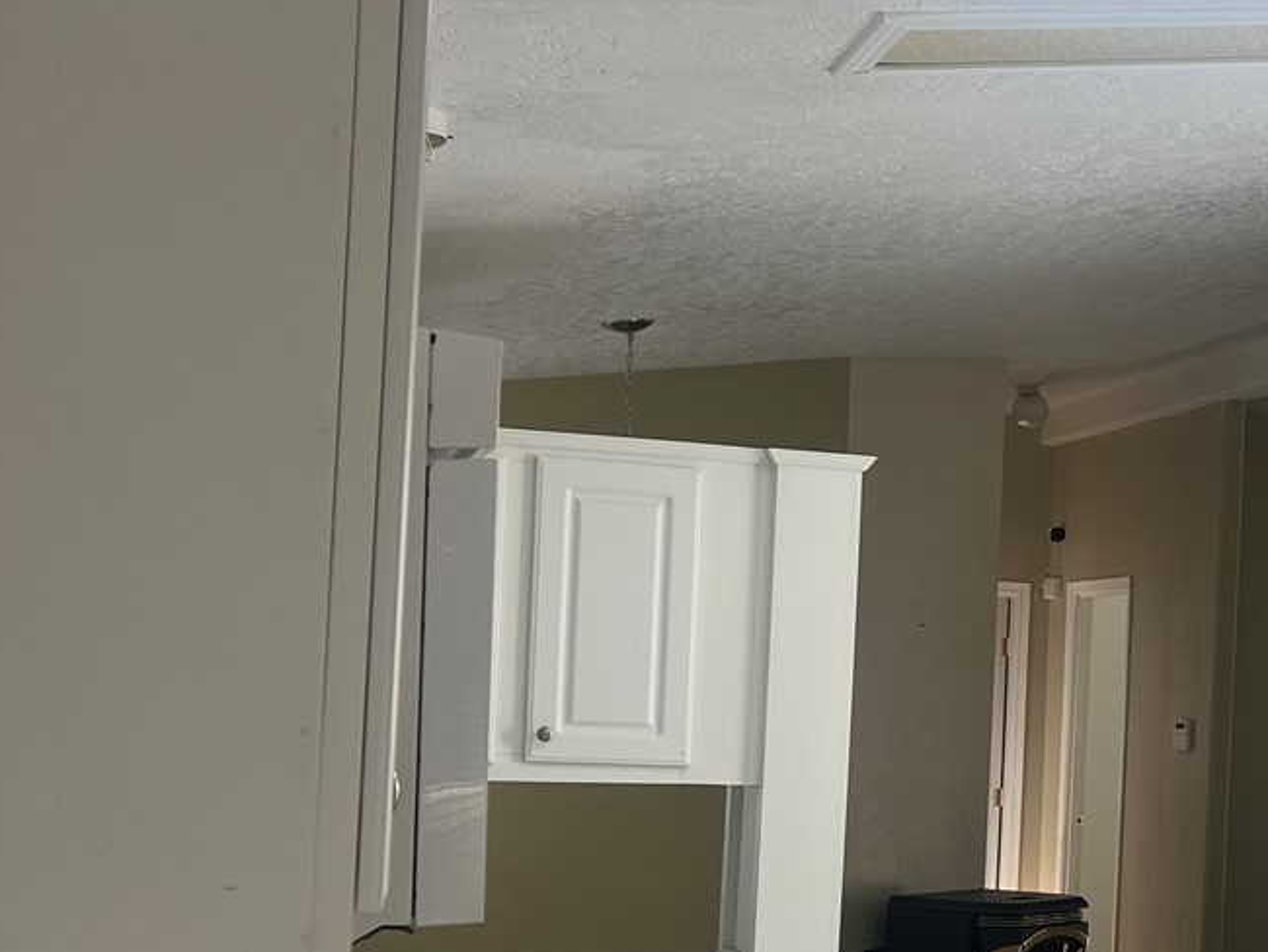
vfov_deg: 22.7
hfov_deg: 27.9
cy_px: 747
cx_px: 1362
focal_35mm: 64
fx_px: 2345
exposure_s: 1/279
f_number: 1.5
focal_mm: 5.7
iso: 50
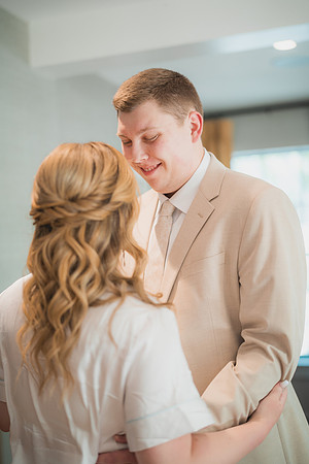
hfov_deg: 27.0
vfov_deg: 39.6
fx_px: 644
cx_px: 154
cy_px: 232
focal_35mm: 50
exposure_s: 1/250
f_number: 1.4
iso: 400
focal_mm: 50
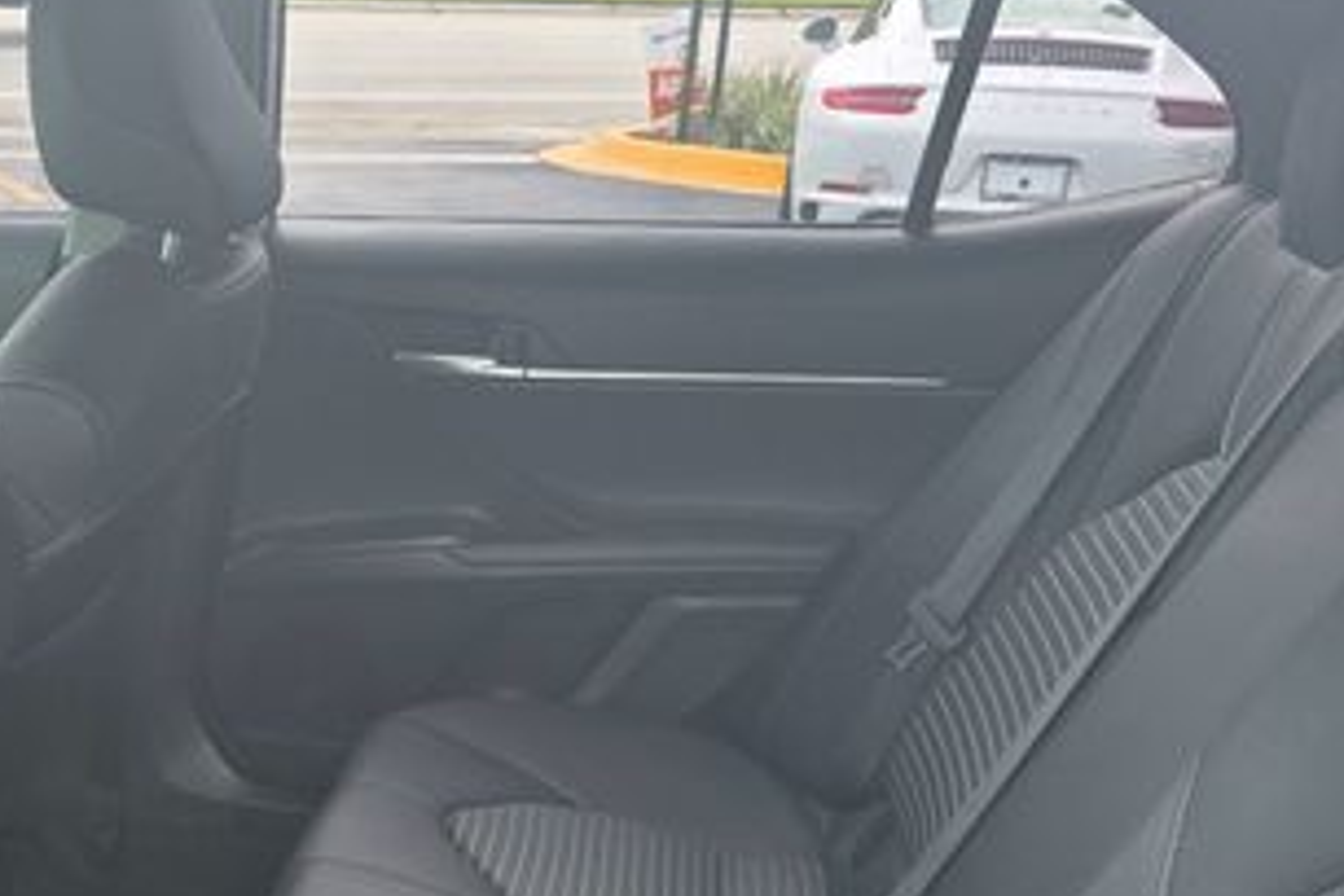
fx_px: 1867
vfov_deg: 25.5
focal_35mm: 50
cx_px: 224
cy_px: 922
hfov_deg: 37.8
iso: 64
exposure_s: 1/180
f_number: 1.7
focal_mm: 6.3
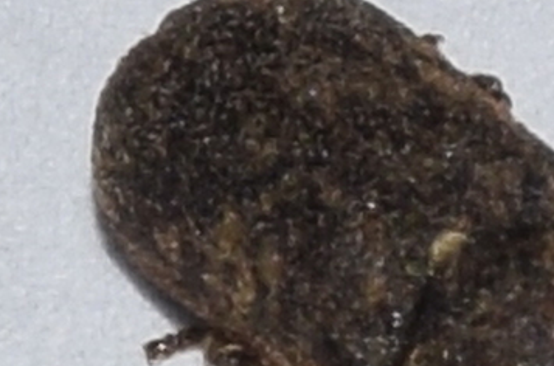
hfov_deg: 3.6
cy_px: 327
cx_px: 534
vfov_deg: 2.4
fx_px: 8733
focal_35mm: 569
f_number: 13
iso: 100
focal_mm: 140
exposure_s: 1/160
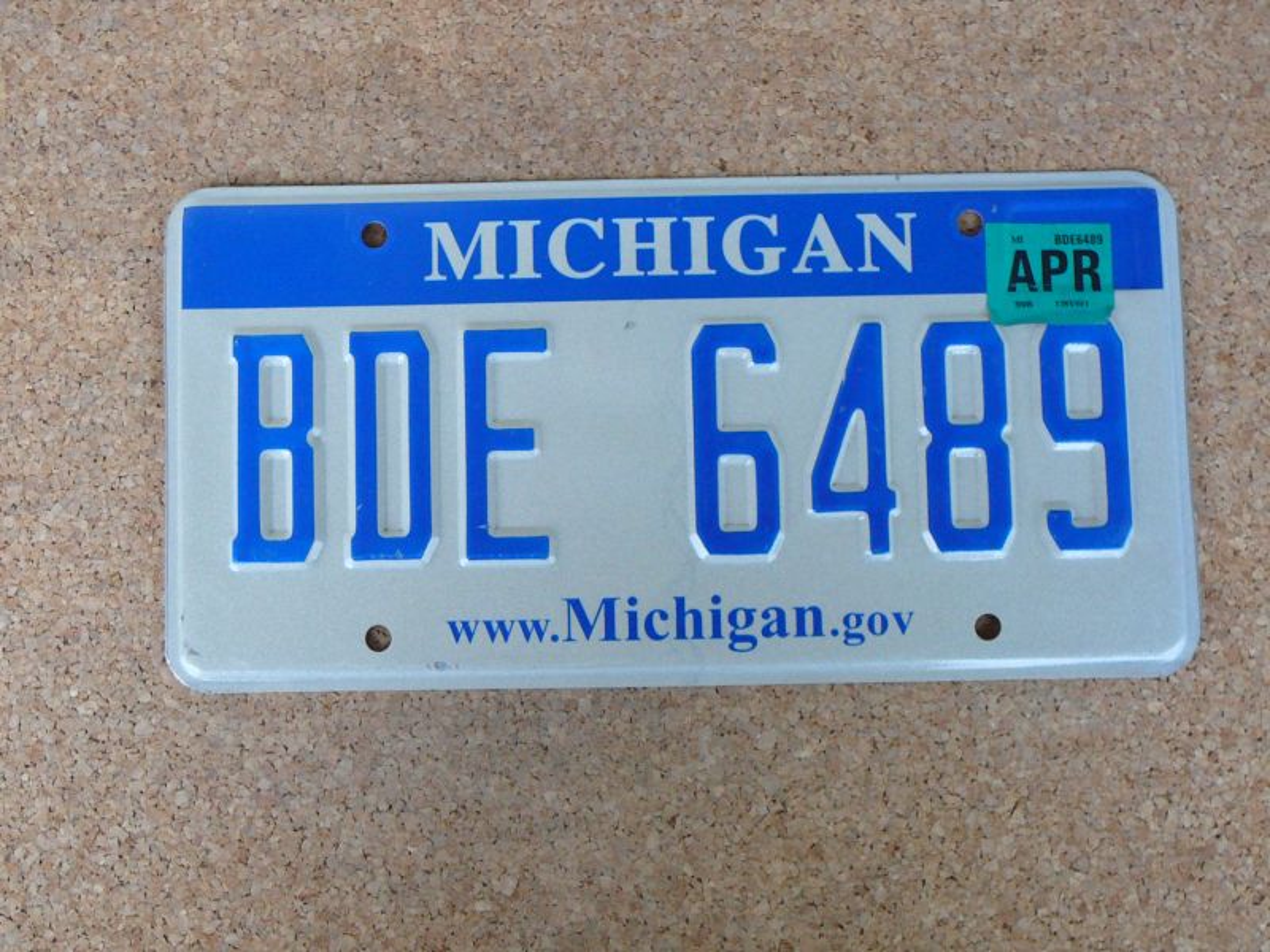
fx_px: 1504
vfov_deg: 35.1
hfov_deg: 45.8
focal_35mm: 41
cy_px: 476
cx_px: 635
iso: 200
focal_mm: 6.1
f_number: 3.1
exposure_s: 1/13
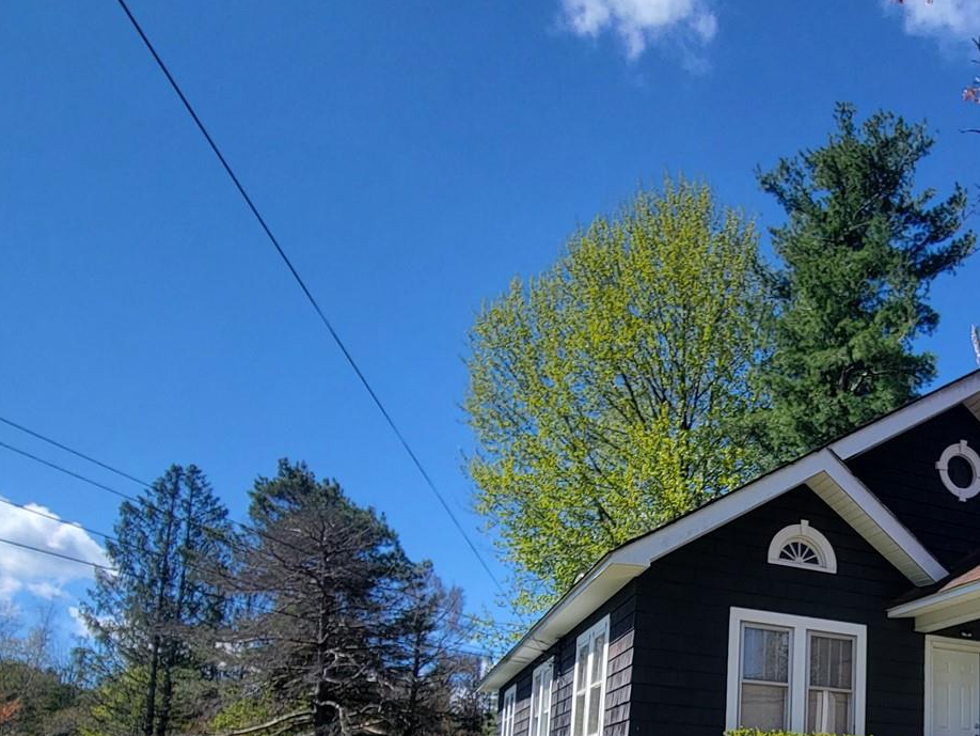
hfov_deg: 57.2
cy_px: 716
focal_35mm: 29
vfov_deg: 42.5
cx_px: 779
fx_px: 821
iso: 50
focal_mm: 2.2
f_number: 2.2
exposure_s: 1/1208
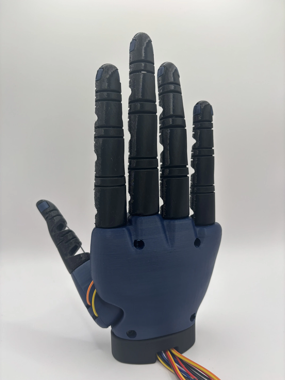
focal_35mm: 26
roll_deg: +1.8
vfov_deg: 67.3
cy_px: 190
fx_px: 285
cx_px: 142
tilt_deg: -7.0
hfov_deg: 53.1
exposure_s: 1/106
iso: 64
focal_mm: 5.96
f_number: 1.6
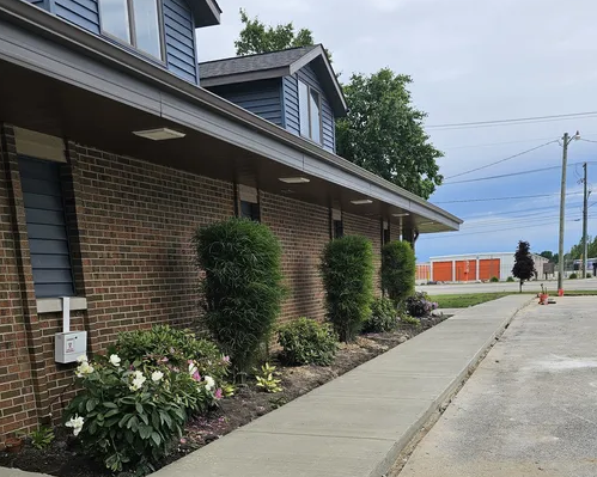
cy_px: 398
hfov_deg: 50.1
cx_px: 348
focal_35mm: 36
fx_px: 636
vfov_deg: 39.1
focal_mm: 6.3
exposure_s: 1/848
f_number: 1.7
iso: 10
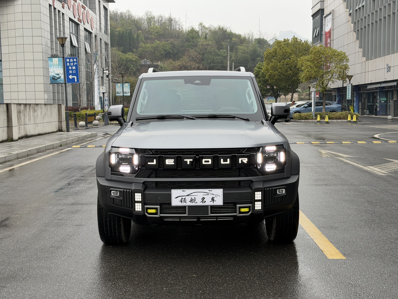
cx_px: 199
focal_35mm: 48
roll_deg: +0.6
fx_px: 552
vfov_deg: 30.3
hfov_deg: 39.7
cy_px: 150
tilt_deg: -4.2
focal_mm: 6.76
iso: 64
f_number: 1.78
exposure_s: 1/218
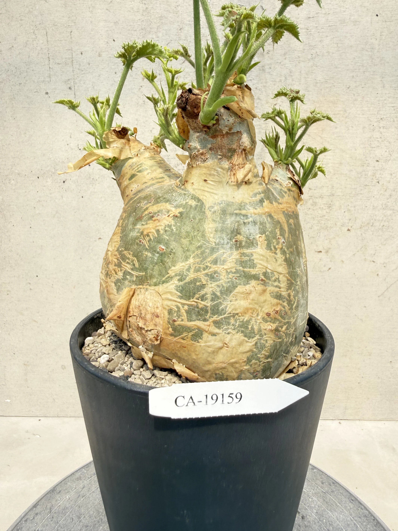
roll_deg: +0.0
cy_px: 266
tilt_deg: -9.1
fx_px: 368
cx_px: 199
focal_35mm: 24
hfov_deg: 56.8
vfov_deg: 71.6
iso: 40
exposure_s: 1/138
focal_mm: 2.22
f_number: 2.2
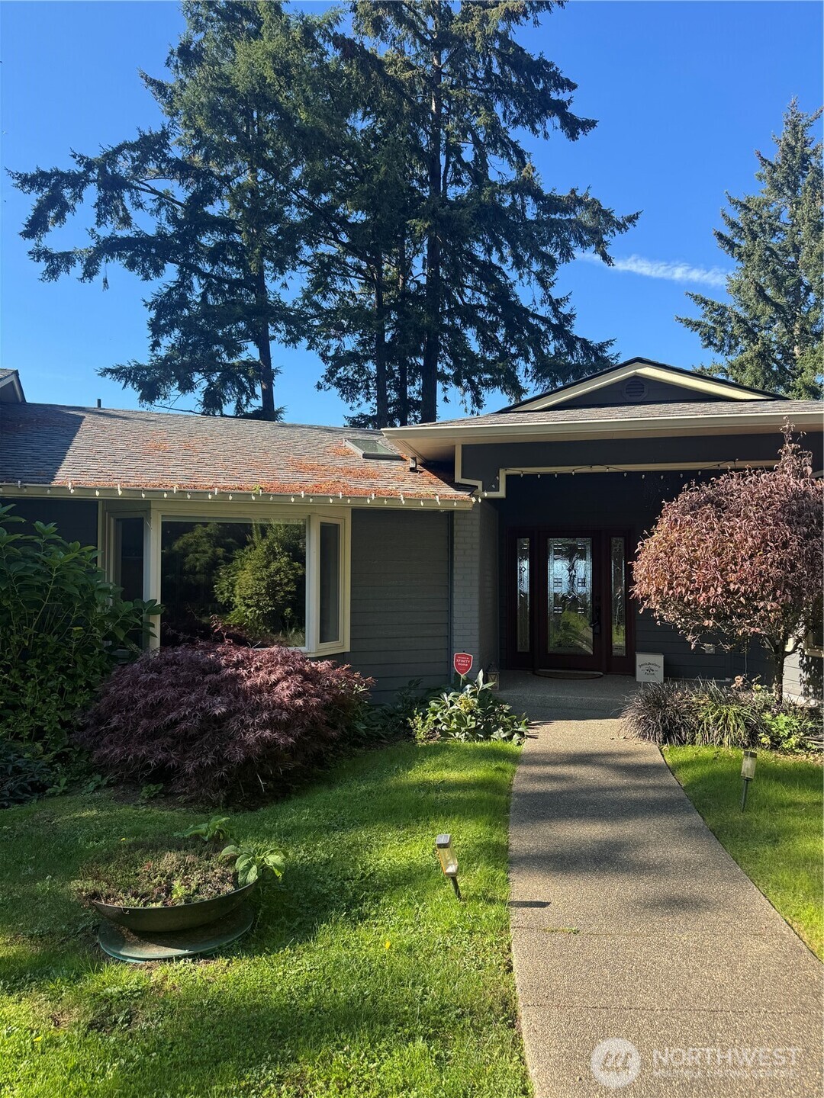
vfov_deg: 71.6
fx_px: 762
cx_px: 412
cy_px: 549
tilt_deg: +1.1
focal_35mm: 24
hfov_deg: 56.8
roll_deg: +0.2
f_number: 1.78
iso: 80
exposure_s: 1/1151
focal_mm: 6.76
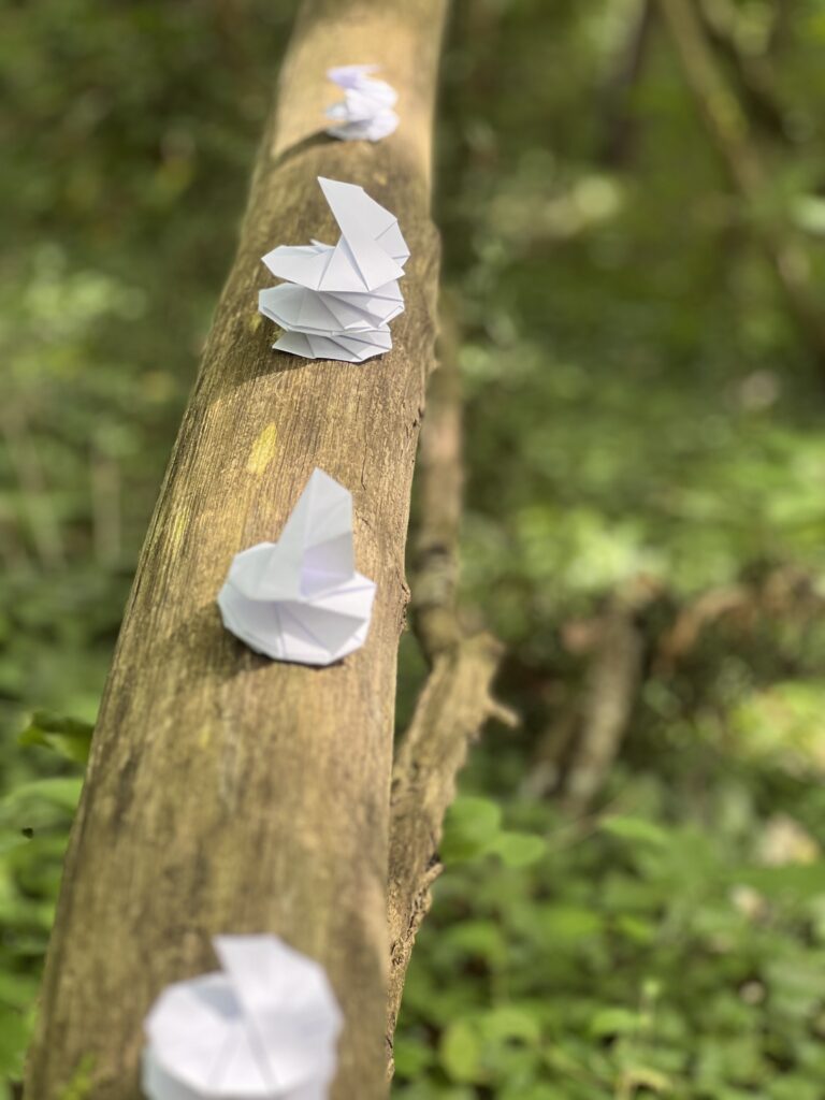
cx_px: 412
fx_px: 2447
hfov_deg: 19.1
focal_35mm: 77
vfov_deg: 25.3
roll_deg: -12.5
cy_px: 550
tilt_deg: -12.1
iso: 100
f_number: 2.8
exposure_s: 1/121
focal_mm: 9
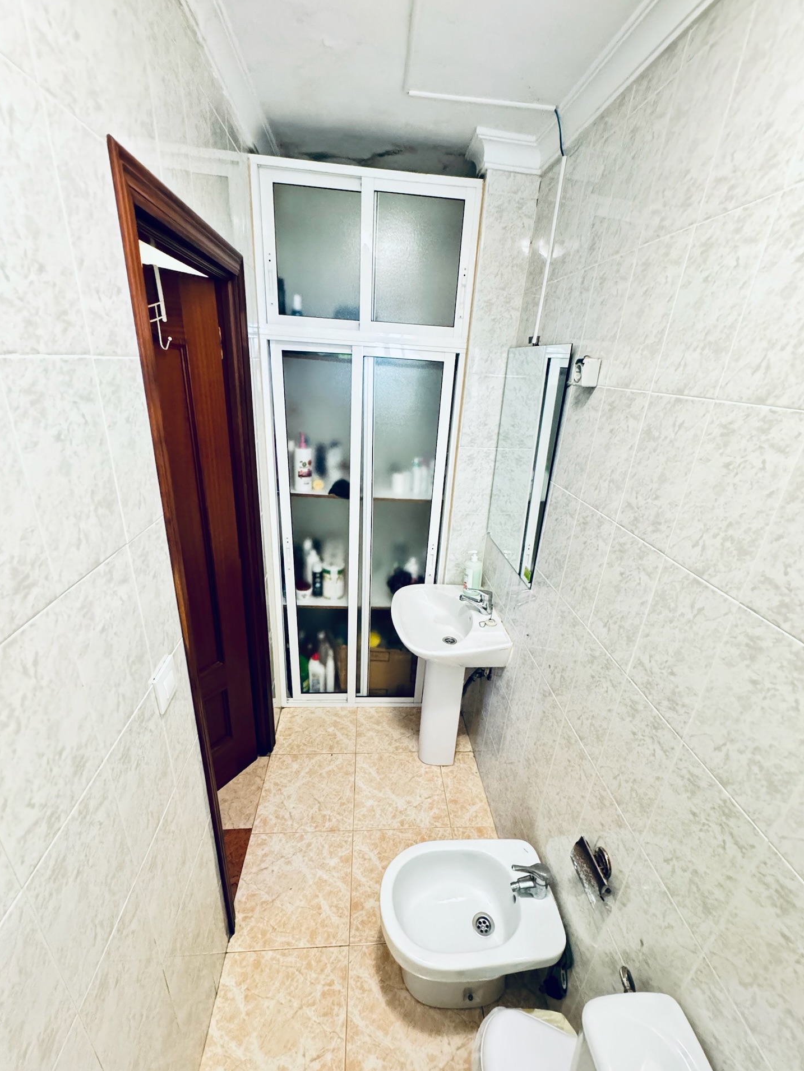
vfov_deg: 98.0
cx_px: 410
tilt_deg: -23.8
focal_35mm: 15
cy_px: 569
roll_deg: -4.7
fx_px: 464
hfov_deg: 81.8
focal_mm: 2.22
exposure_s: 1/30
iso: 1600
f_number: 2.2
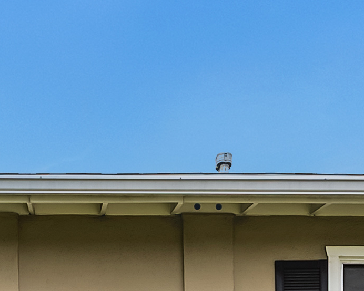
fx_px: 991
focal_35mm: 92
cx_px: 94
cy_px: 619
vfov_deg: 13.7
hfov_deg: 20.6
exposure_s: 1/250
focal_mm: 16
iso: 100
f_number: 8
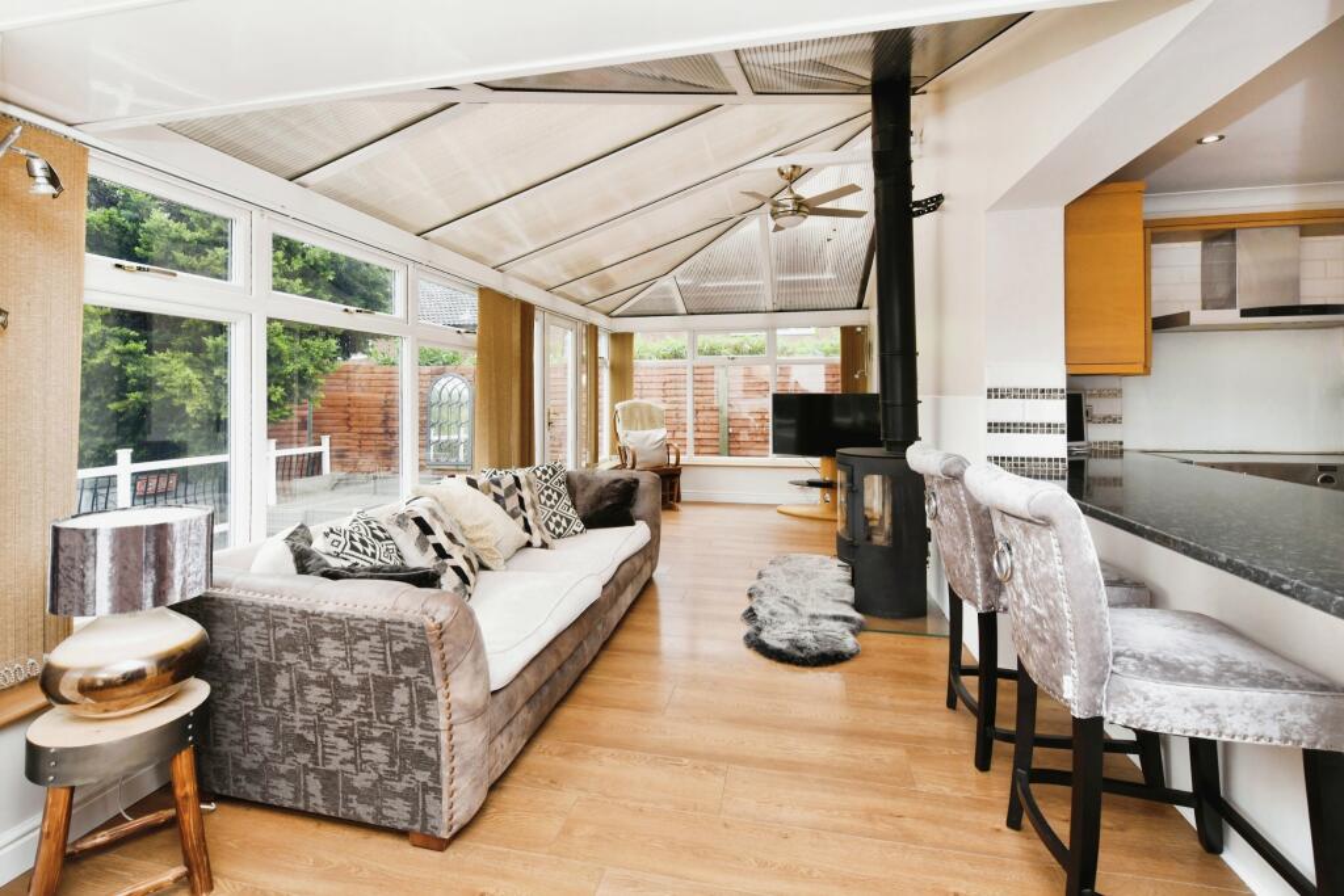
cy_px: 448
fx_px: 560
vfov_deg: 77.3
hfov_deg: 100.4
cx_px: 672
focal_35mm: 15
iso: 400
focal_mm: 15
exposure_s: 1/80
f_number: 10
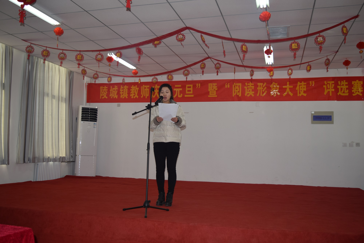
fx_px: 364
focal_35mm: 36
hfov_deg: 53.1
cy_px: 122
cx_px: 182
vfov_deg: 36.9
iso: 100
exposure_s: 1/60
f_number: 4
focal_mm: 24
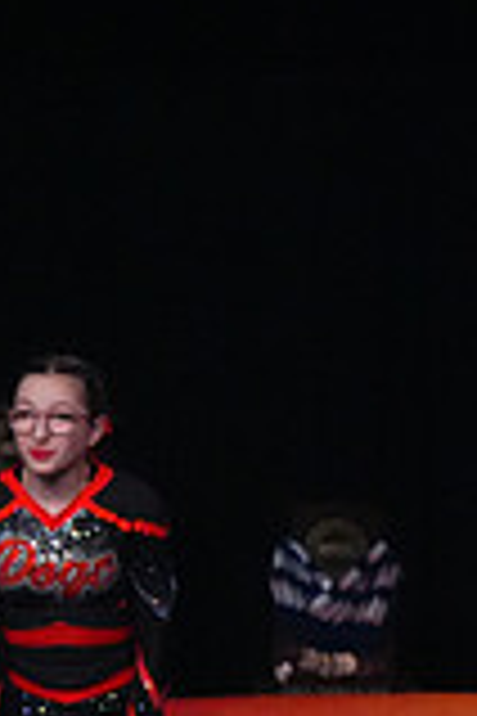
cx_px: 1206
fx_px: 13792
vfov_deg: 3.0
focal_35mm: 694
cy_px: 489
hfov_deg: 2.0
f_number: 5.6
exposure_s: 1/1250
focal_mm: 190
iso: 16000
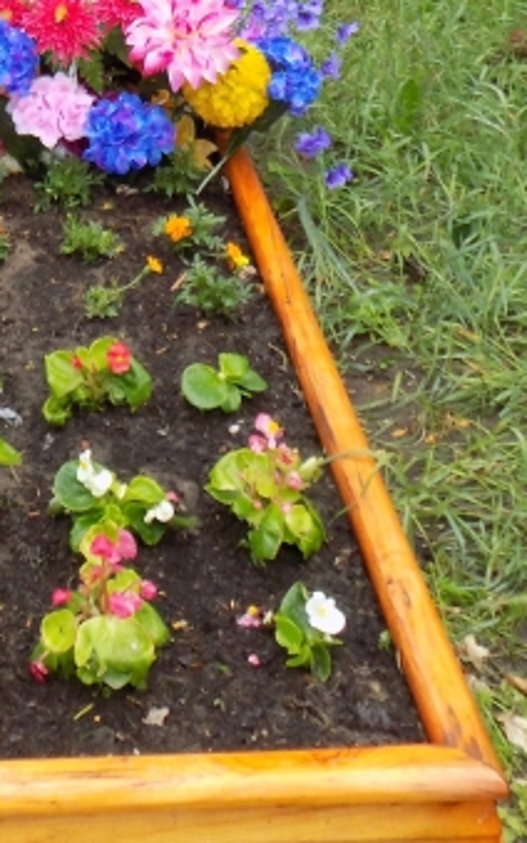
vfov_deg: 26.4
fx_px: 1585
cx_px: -7
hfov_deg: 18.4
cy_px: -179
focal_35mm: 69
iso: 100
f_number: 3.1
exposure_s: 1/30
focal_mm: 4
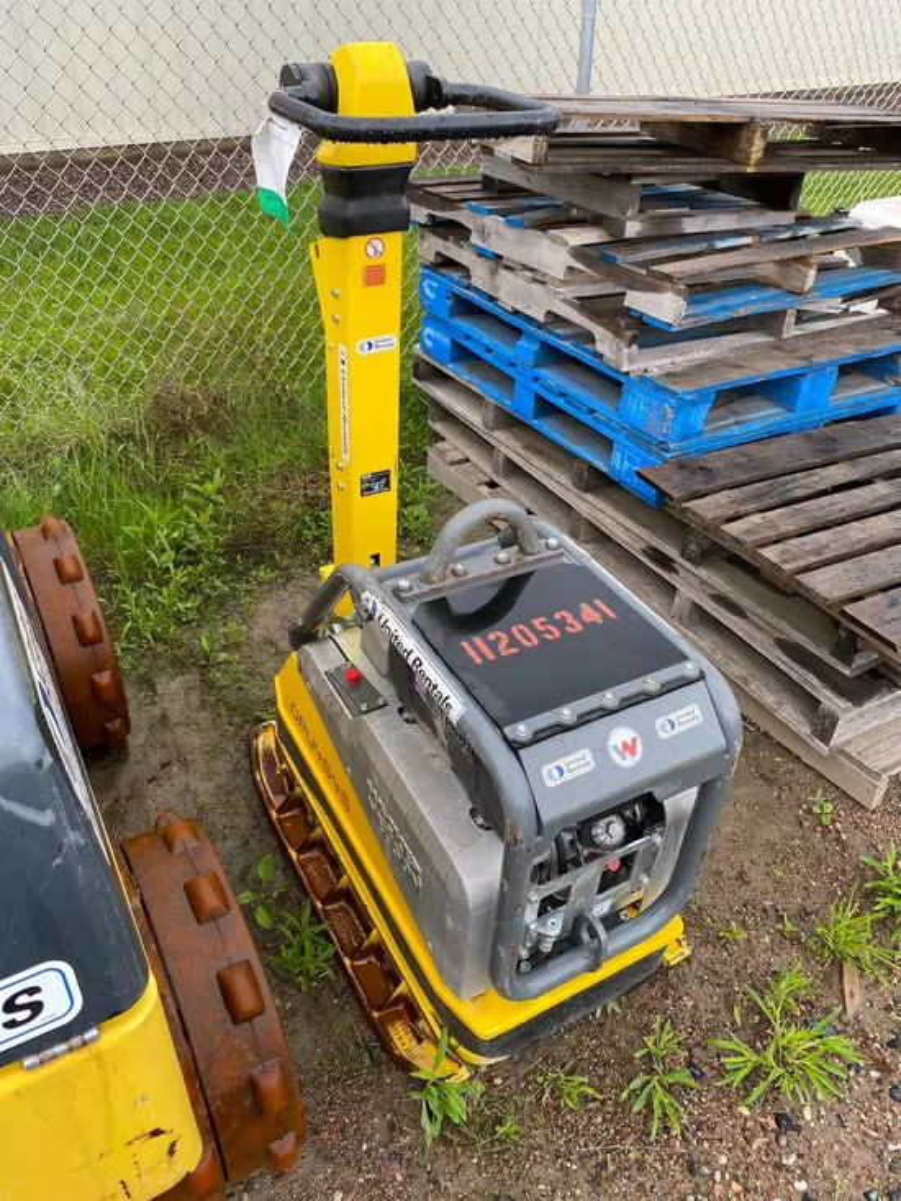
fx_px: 902
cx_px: 450
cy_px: 600
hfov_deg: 53.1
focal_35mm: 26
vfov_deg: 67.3
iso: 40
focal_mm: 4.25
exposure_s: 1/122
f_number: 1.8
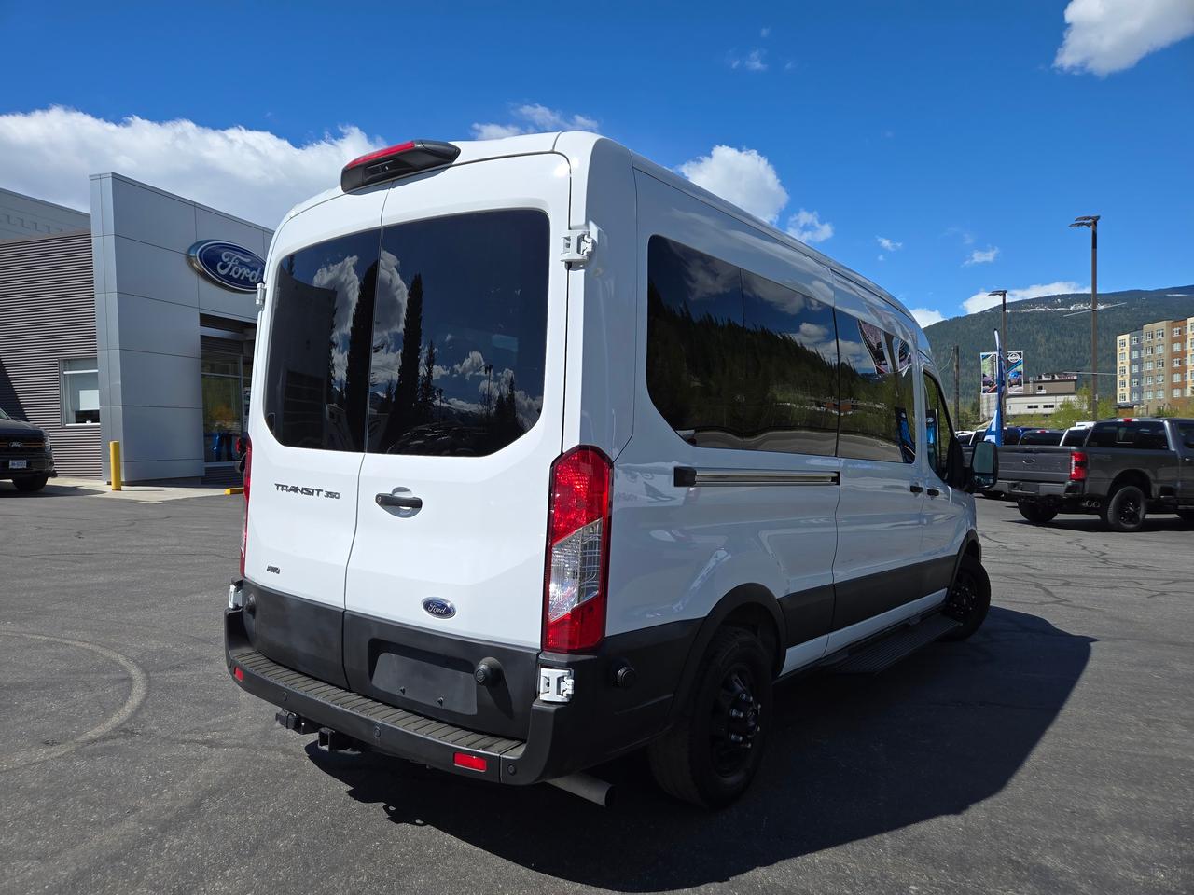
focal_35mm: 23
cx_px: 597
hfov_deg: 73.9
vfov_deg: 58.9
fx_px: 793
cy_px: 448
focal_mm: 5.4
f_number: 1.8
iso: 25
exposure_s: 1/2483
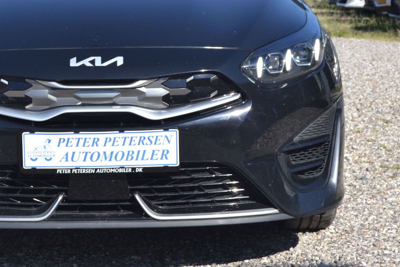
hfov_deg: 18.6
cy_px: 45
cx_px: 100
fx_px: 1211
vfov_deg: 12.5
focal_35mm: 109
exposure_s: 1/250
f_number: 8
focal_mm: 38
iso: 100
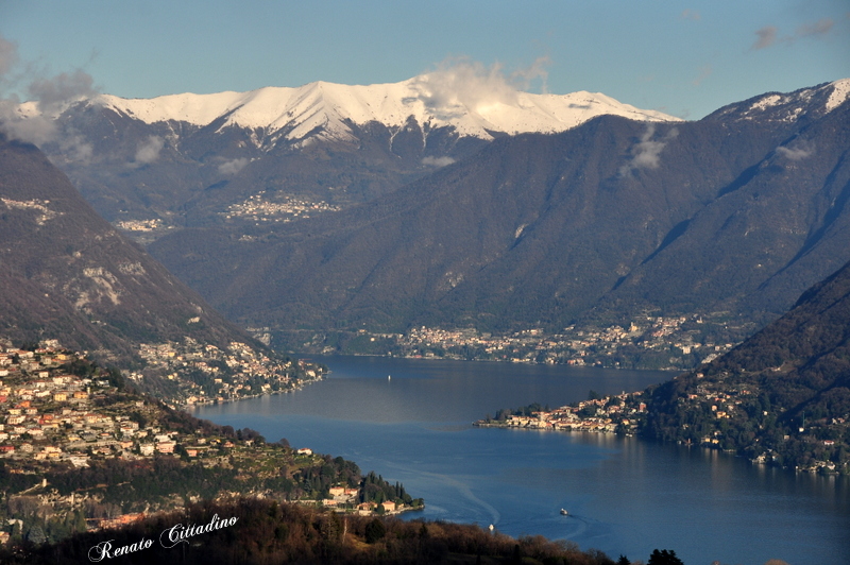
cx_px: 425
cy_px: 282
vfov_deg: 11.4
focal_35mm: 120
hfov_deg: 17.1
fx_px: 2831
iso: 200
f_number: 8
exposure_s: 1/1000
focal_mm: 80
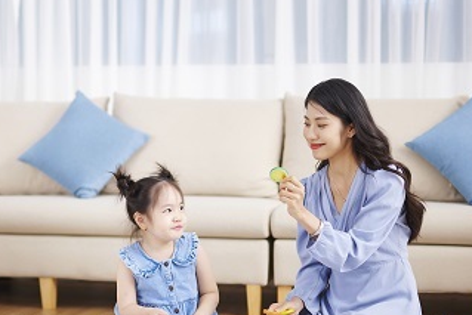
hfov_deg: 21.5
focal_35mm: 94
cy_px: 182
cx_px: 126
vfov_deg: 14.6
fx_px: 1233
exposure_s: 1/160
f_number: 1.3
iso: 31
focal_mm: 50
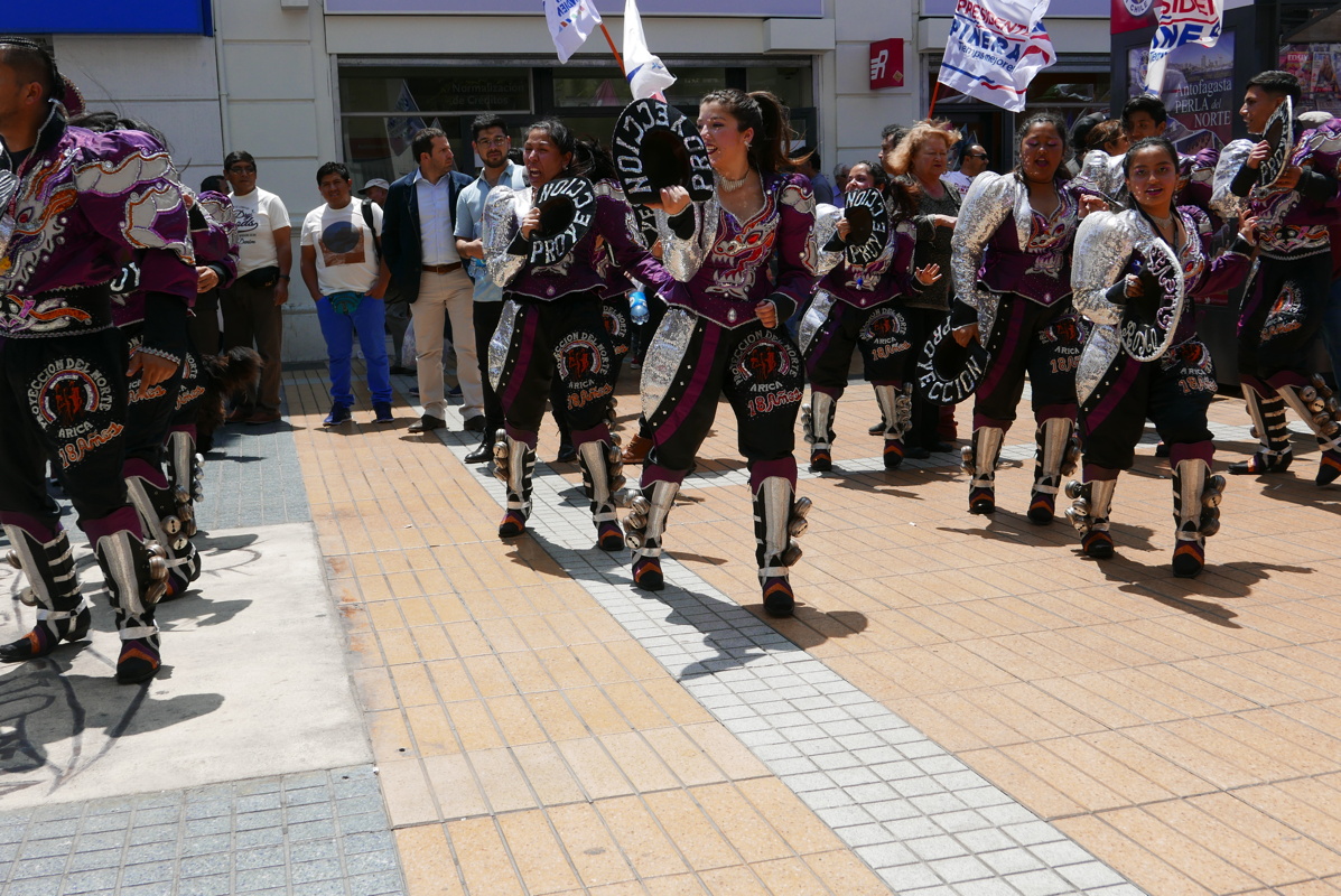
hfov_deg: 47.4
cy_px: 448
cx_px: 670
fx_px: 1528
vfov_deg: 32.7
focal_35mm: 41
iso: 200
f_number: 5.6
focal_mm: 18.6
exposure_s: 1/800
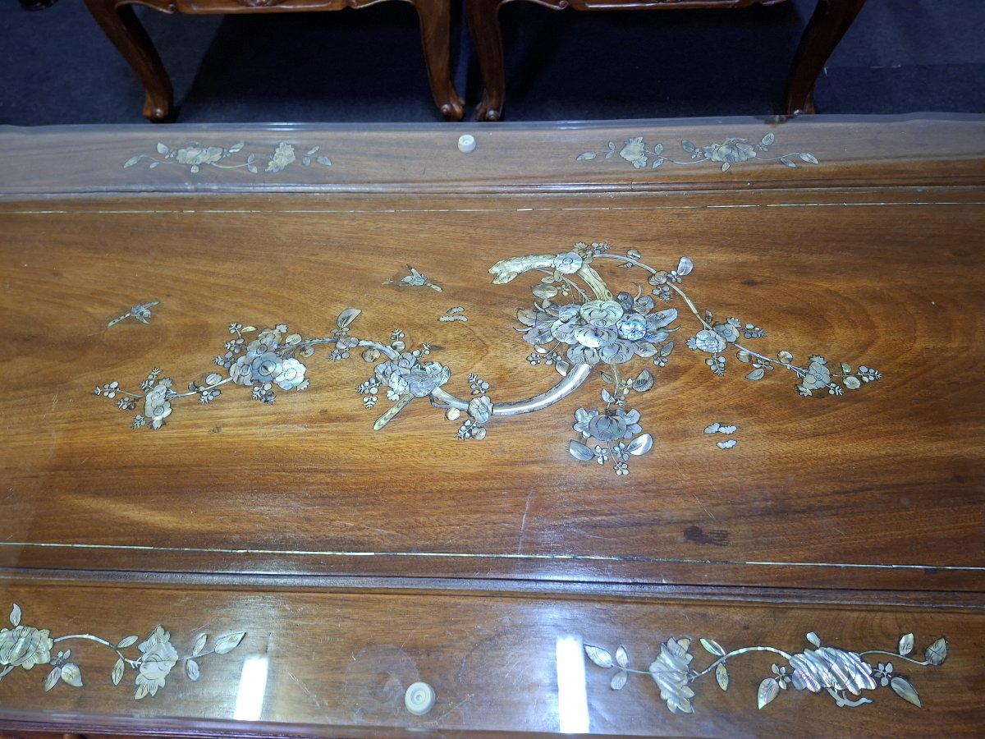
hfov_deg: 73.9
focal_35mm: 23
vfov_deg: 58.9
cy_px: 370
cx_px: 492
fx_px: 654
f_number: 1.8
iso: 400
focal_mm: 5.54
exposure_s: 1/25
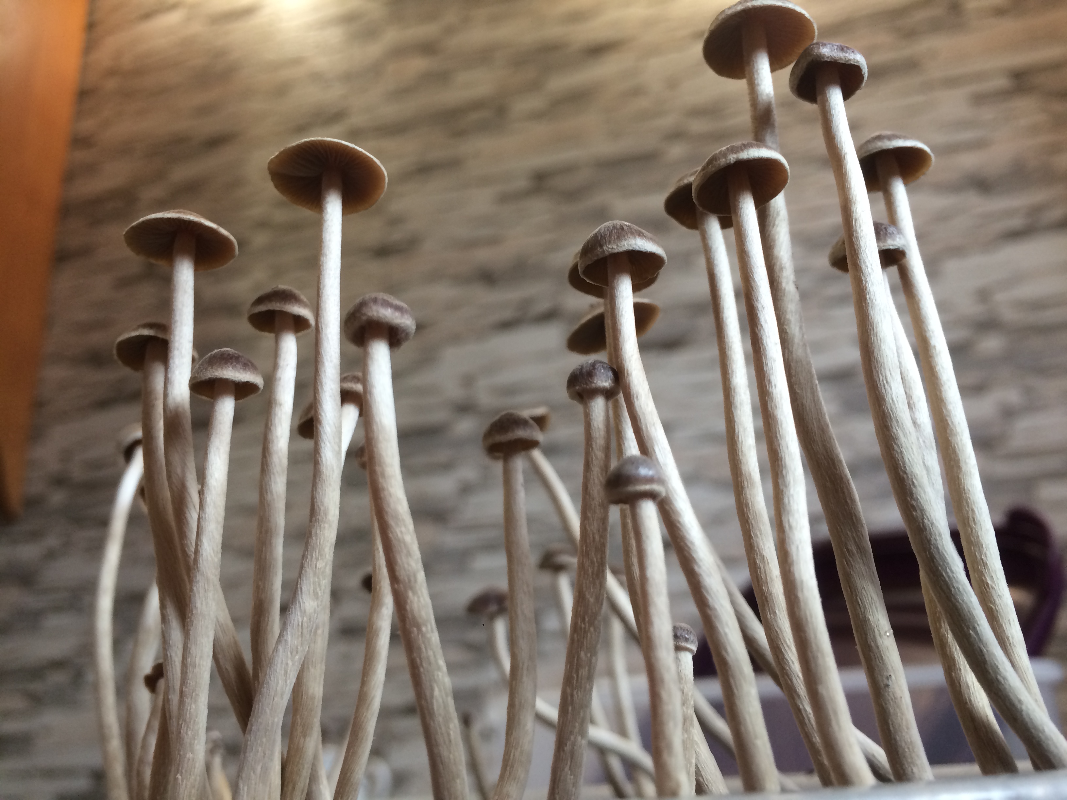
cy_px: 400
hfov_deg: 61.7
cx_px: 534
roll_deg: +1.4
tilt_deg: +20.5
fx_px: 894
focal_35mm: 29
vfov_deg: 48.2
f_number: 2.2
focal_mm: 4.15
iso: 125
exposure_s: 1/33
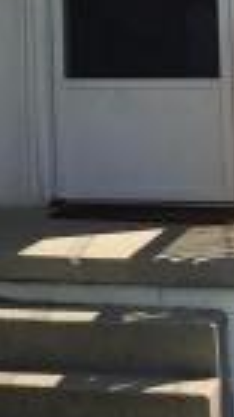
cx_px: -198
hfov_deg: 6.7
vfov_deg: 11.7
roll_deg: +0.0
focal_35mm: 175
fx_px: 1934
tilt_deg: +8.3
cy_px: -222
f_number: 2.2
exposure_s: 1/1721
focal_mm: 4.15
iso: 32
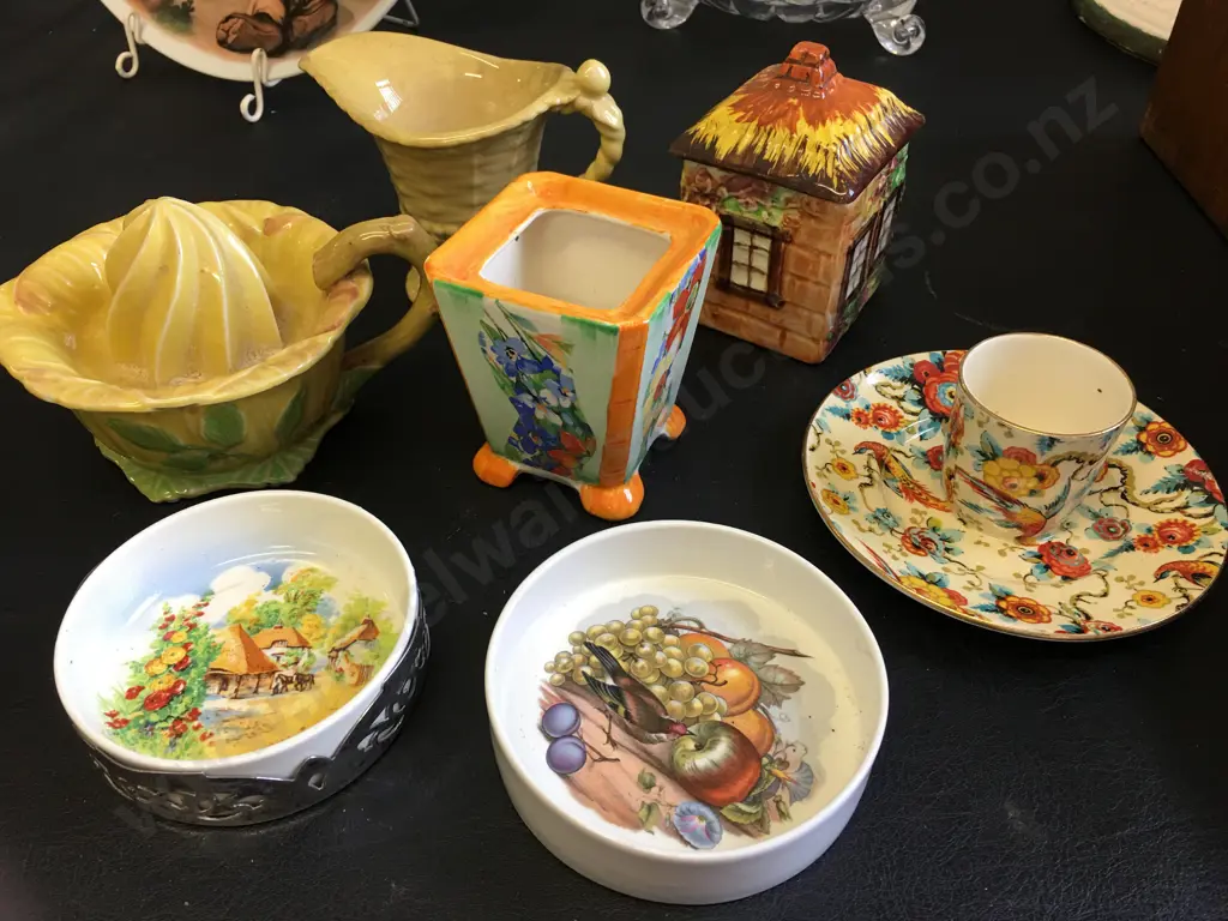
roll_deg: -0.7
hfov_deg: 61.7
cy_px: 460
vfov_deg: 48.2
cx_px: 614
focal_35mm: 29
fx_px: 1029
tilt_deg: -41.5
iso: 50
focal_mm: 4.15
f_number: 2.2
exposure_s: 1/33
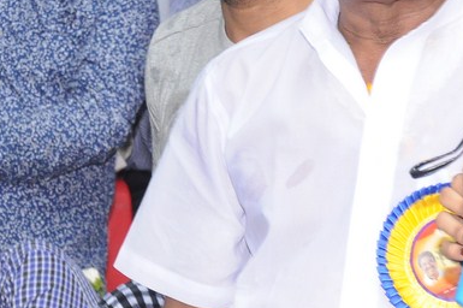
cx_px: 189
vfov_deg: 4.3
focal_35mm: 319
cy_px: -22
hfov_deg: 6.5
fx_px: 4099
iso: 1250
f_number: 11
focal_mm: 80
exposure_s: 1/125
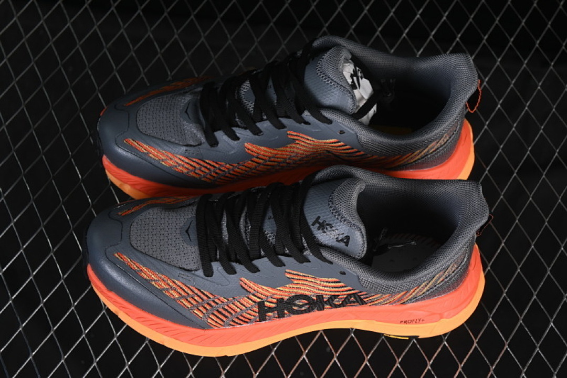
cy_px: 189
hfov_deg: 27.0
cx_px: 284
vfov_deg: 18.2
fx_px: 1181
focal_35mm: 75
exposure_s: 1/60
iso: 160
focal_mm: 50
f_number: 6.3
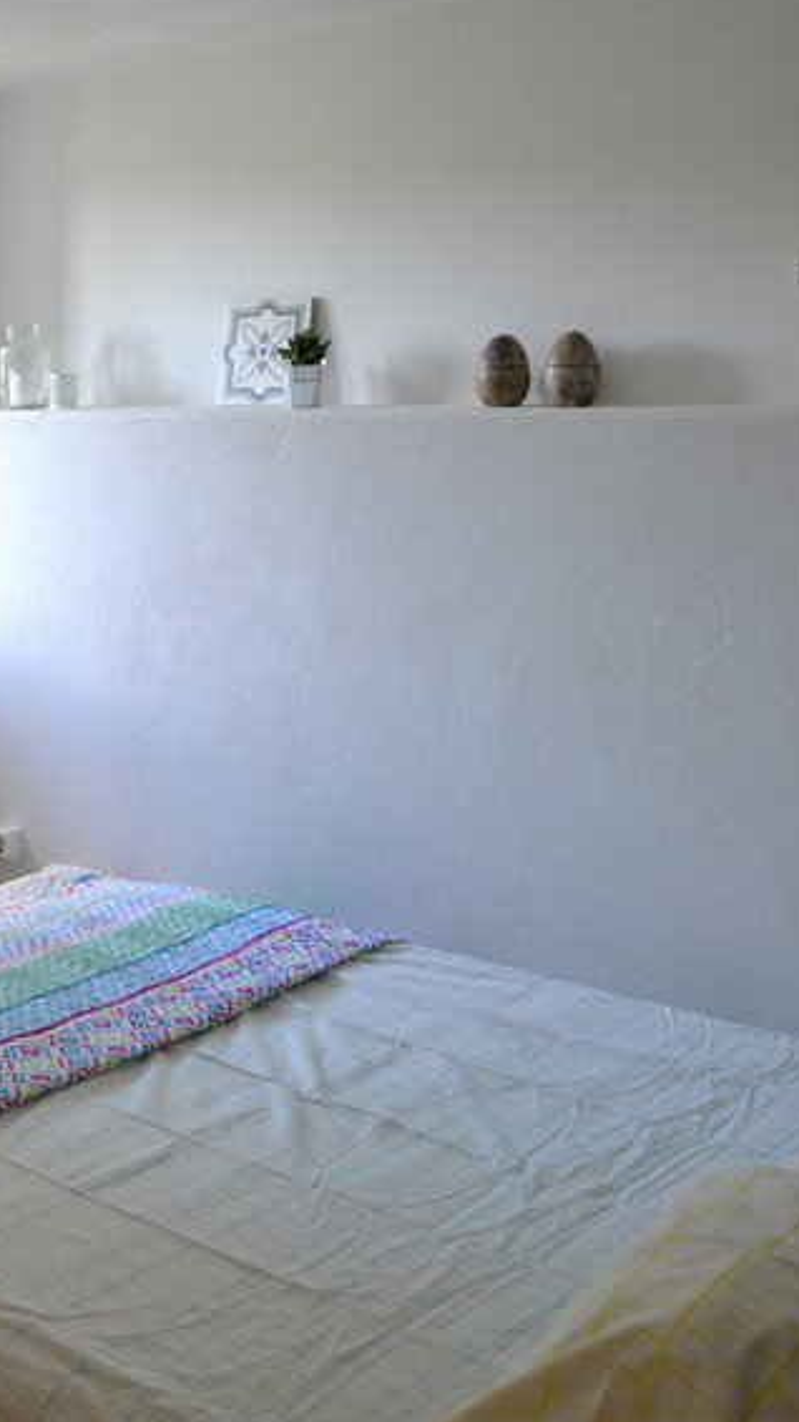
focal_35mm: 45
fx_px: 1696
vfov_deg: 45.5
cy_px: 736
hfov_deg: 24.2
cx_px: -146
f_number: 3.5
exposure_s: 1/50
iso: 400
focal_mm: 18
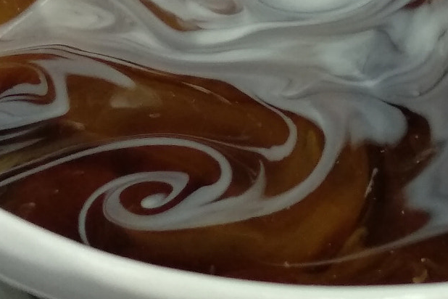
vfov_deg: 18.9
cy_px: 2
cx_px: 405
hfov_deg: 27.8
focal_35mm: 70
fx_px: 871
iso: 320
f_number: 2.2
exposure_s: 1/40
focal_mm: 3.81
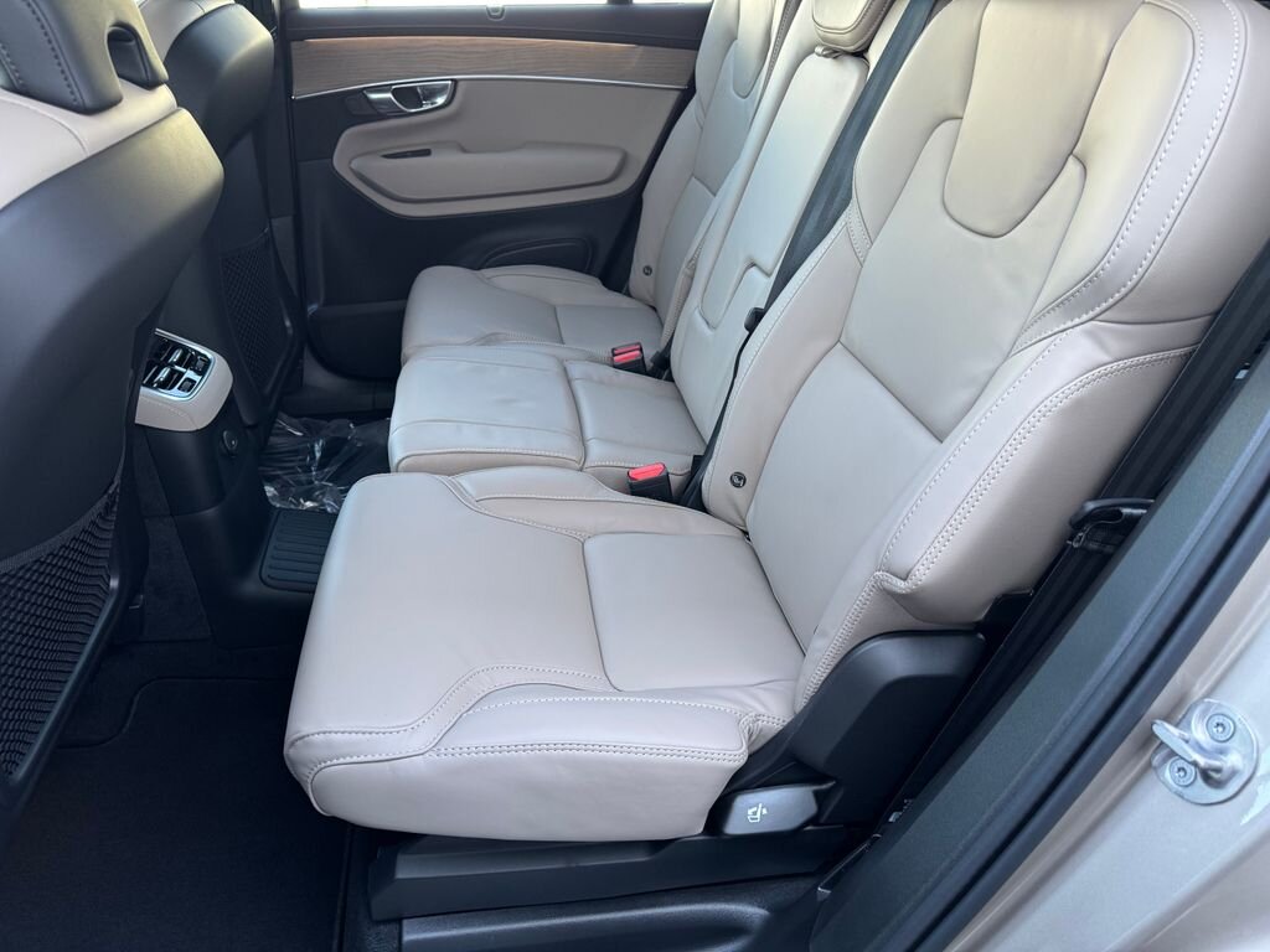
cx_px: 635
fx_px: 881
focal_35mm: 24
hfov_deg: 71.6
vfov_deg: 56.8
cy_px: 476
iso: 200
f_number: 1.78
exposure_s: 1/120
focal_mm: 6.76
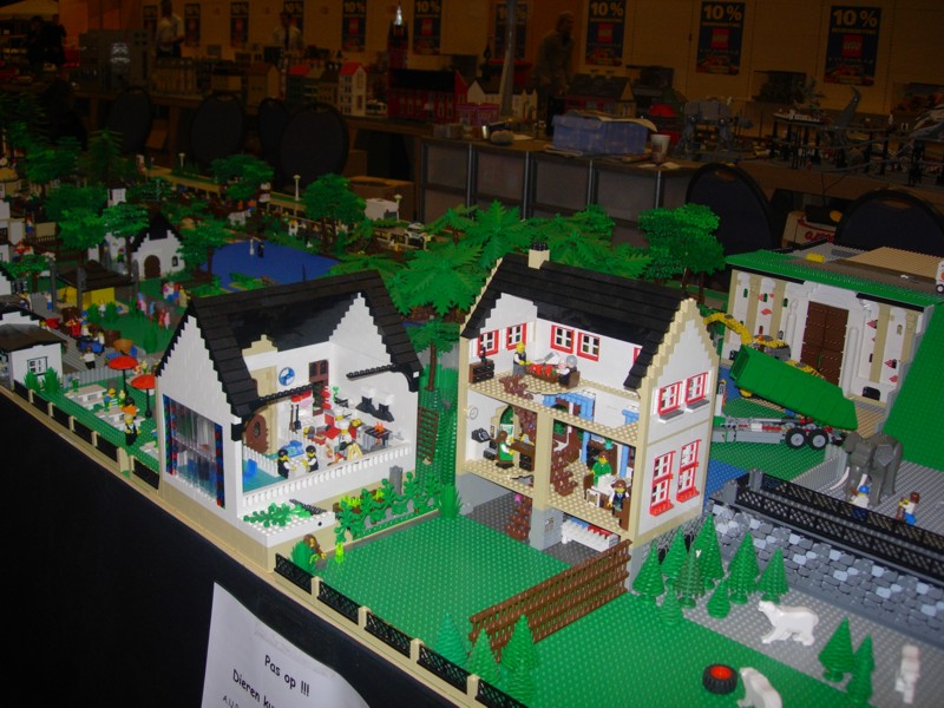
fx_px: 1036
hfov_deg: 49.0
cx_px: 472
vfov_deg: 37.7
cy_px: 354
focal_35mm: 38
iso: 79
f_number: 2.8
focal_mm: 7.8
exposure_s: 1/64
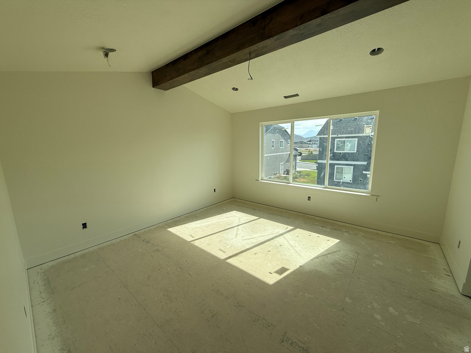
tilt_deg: -9.3
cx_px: 236
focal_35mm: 14
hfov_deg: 102.1
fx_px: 190
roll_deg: +1.6
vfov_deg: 85.7
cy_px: 176
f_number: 2.2
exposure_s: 1/1189
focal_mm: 2.22
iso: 50
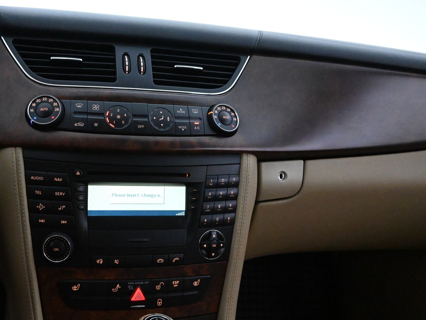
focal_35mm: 32
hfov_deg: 55.6
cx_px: 140
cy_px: 184
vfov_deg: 44.0
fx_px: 394
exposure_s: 1/100
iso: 10000
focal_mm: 16
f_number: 4
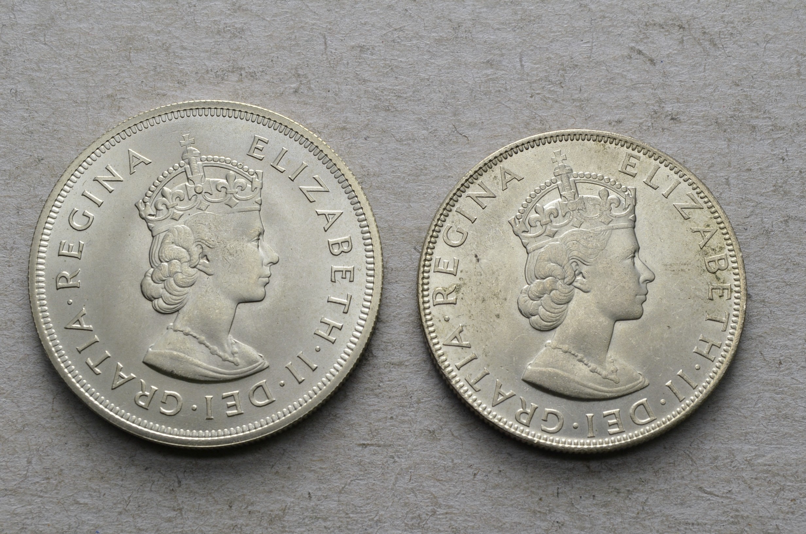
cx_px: 403
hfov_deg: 27.0
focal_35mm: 75
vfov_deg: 18.1
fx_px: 1676
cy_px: 267
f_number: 14
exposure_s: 1/250
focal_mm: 50
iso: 400
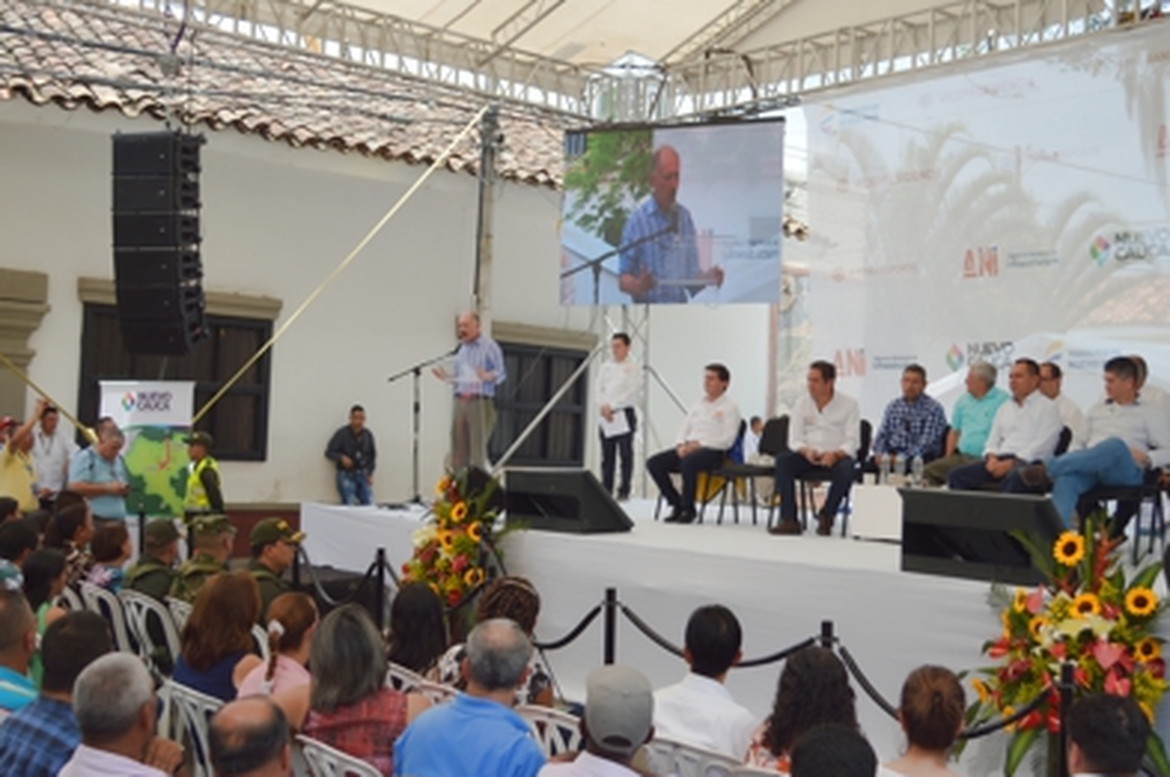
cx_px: 640
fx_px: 1363
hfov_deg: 46.4
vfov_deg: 31.8
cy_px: 369
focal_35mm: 42
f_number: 4
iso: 100
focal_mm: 22
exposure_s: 1/320
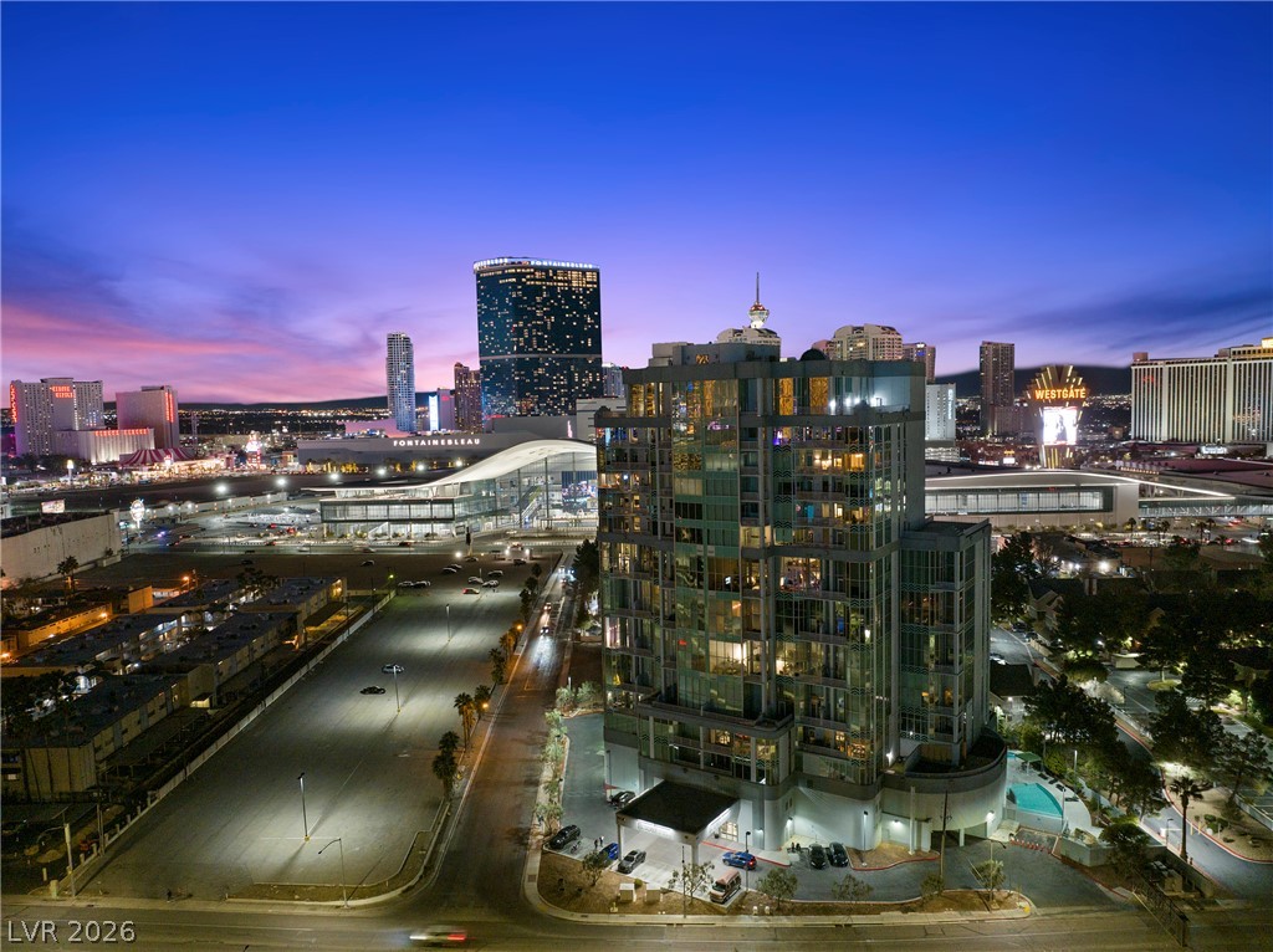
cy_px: 476
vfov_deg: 56.7
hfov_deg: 71.6
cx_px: 636
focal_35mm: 24
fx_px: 882
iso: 1830
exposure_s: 1/10
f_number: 2.8
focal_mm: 12.29
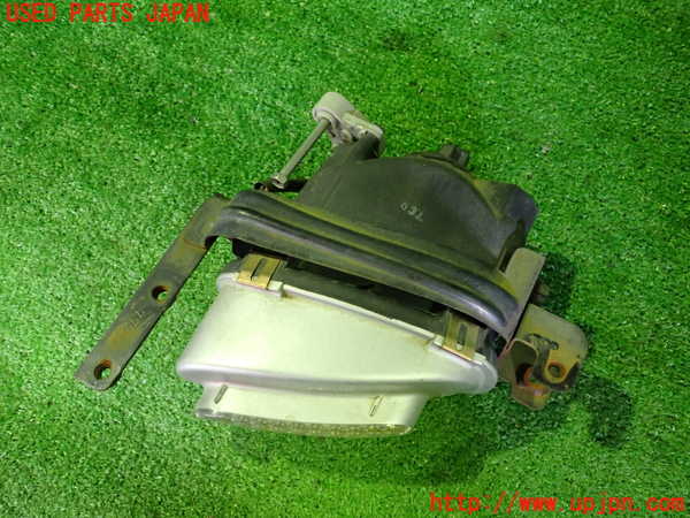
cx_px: 345
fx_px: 598
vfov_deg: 46.8
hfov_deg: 60.0
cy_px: 259
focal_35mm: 30
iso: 800
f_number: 2.3
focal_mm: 5.4
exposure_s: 1/30
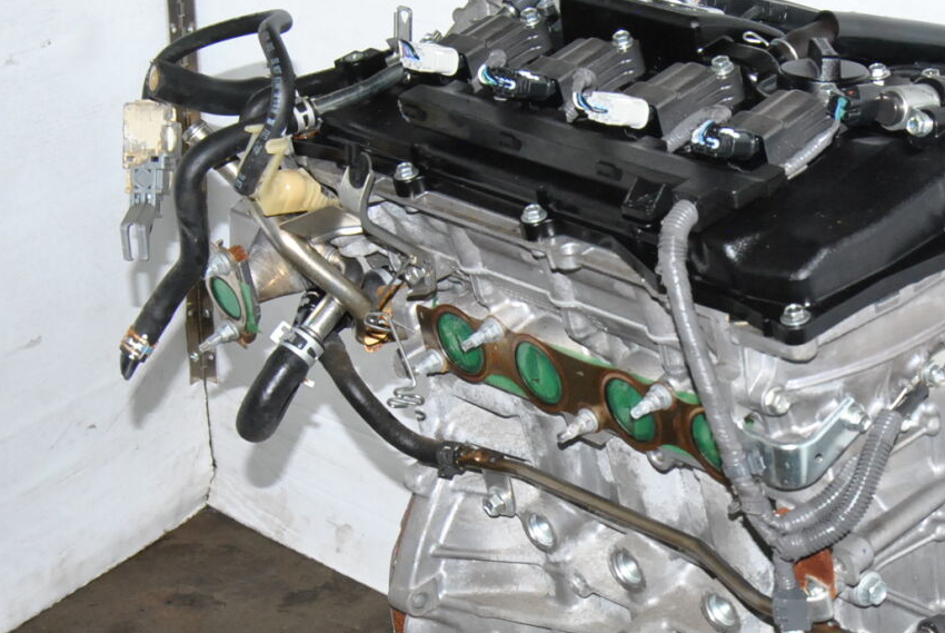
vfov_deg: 14.2
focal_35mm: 96
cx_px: 769
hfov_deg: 20.9
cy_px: 511
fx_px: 2523
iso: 800
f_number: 11
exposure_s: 1/200
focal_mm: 34
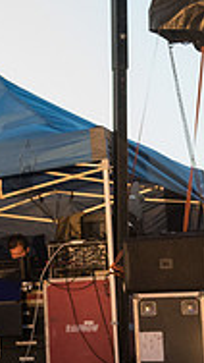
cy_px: 173
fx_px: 1238
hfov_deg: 8.3
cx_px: -346
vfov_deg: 16.6
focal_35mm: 129
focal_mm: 40
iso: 4000
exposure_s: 1/400
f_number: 2.8
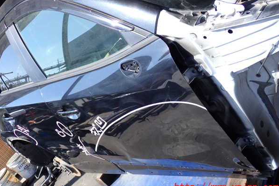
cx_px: 140
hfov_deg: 48.5
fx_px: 310
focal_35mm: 40
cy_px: 88
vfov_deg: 33.4
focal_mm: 6.83
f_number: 2.7
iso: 100
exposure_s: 1/400
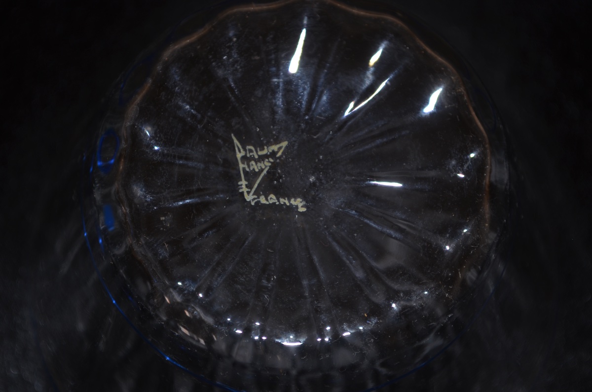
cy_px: 196
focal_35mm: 82
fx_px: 1354
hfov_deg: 24.7
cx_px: 296
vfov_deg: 16.5
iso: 200
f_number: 5.6
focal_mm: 55
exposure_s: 1/30
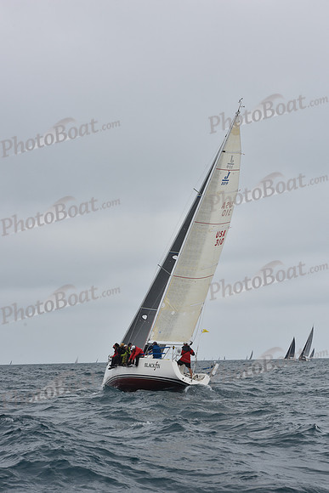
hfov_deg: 16.1
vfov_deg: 23.9
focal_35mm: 85
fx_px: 1164
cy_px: 246
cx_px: 164
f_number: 10
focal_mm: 85
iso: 250
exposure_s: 1/800
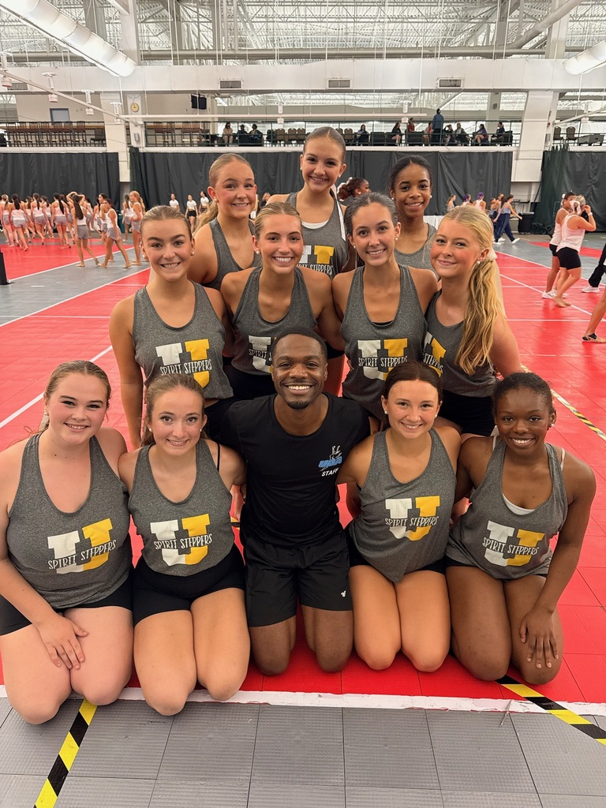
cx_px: 303
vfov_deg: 71.6
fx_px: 560
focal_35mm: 24
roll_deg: -0.2
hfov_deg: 56.8
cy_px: 404
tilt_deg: -19.1
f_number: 1.78
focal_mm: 6.76
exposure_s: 1/60
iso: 250
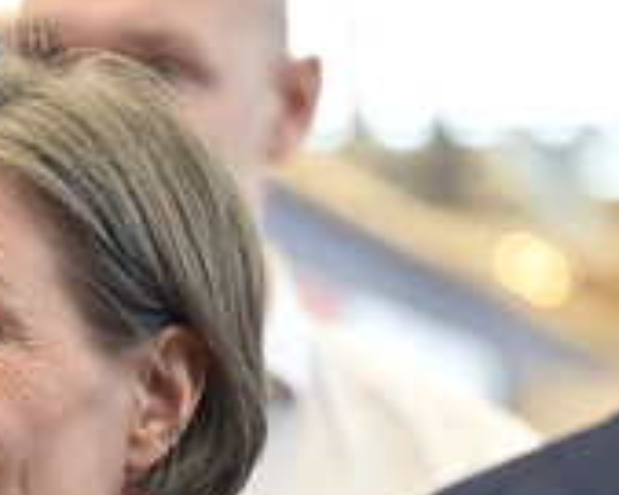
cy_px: 539
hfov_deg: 9.9
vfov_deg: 8.0
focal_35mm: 193
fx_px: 3534
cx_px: -49
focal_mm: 77
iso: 1600
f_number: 2.8
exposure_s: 1/500
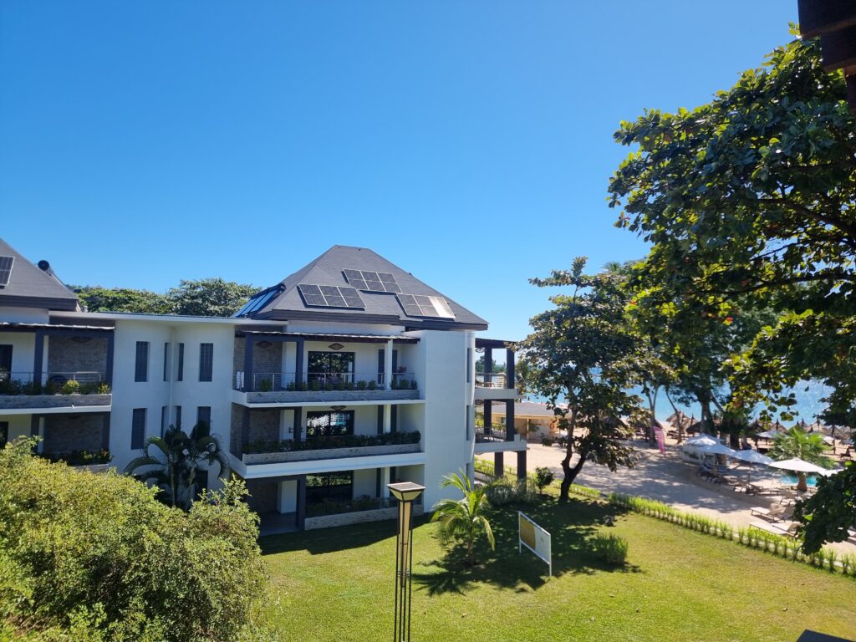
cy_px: 321
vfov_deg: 56.8
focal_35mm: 24
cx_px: 428
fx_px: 593
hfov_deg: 71.6
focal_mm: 6.7
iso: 50
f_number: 1.8
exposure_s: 1/857
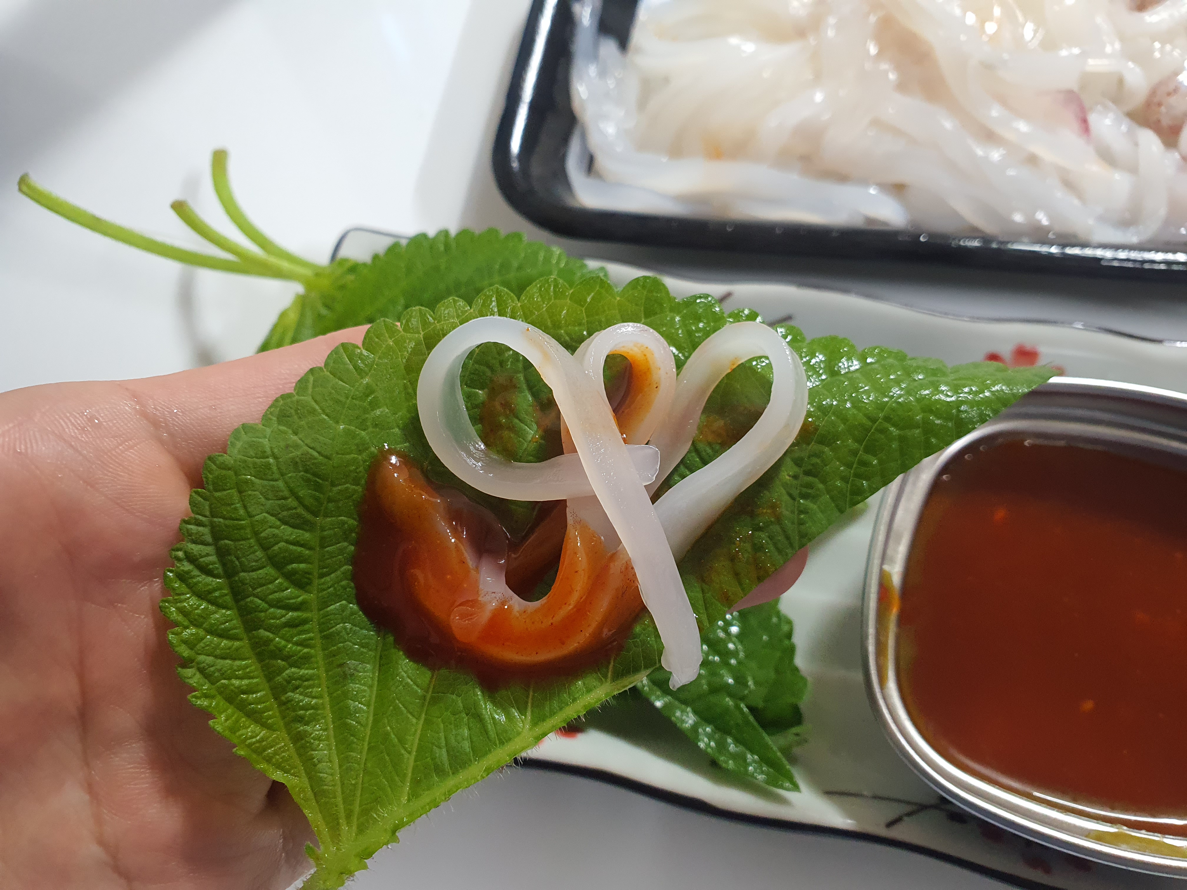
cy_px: 445
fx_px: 892
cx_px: 594
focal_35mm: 26
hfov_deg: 67.3
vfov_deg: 53.1
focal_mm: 4.3
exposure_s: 1/40
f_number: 2.4
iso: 320
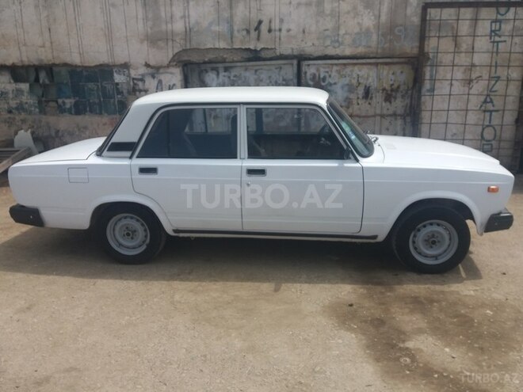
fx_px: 423
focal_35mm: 28
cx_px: 262
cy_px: 196
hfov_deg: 63.4
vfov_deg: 49.7
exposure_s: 1/1912
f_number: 1.9
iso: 64
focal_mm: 3.7
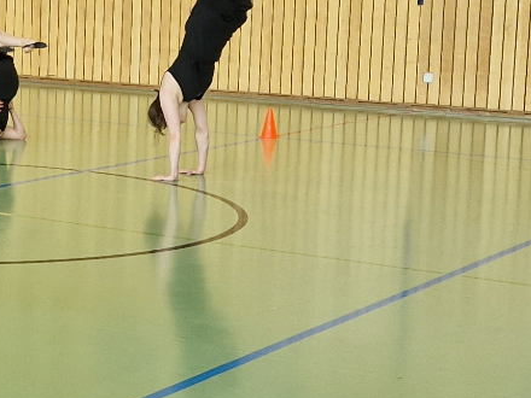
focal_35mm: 107
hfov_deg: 17.7
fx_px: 1641
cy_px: 133
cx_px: -57
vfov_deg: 13.8
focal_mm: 5.4
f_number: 1.8
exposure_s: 1/100
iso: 64
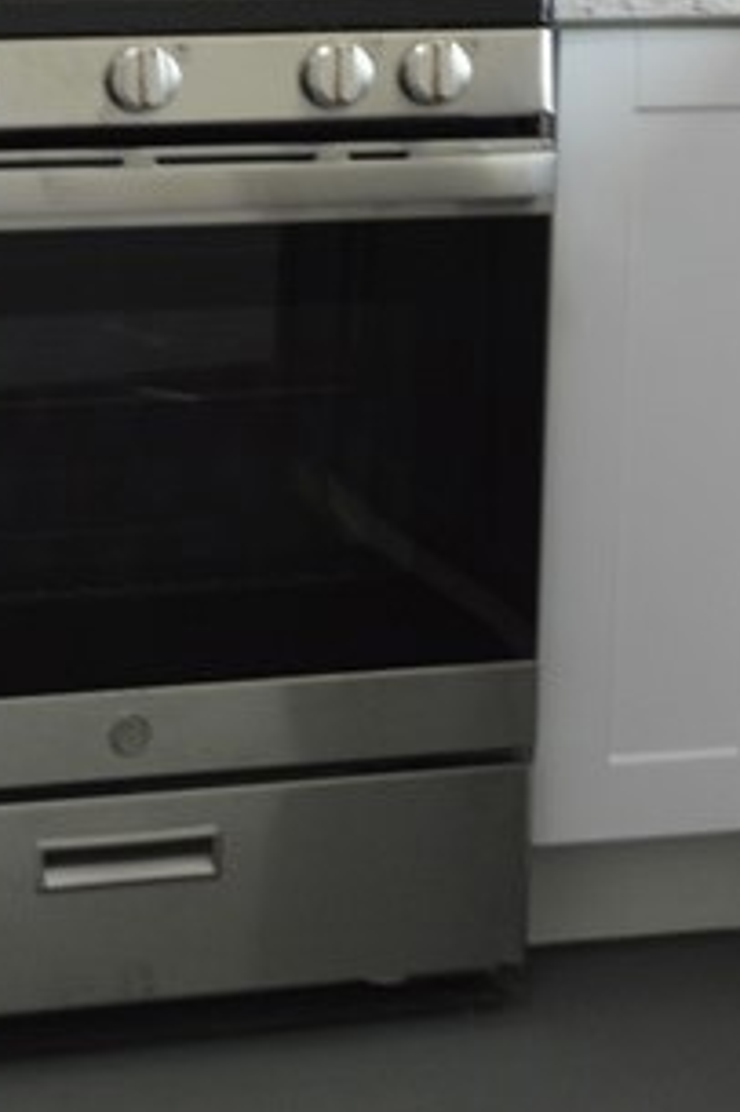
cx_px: 565
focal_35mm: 139
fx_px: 4290
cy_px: -304
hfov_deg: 9.8
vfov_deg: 14.2
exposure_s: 1/50
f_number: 4.2
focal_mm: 26
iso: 400
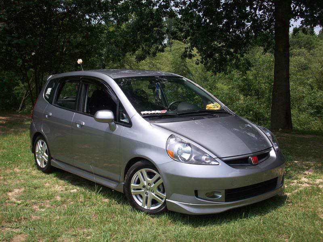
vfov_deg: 31.5
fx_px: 429
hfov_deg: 41.2
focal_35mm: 46
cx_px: 162
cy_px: 121
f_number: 6.3
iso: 80
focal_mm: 7.6
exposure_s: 1/273
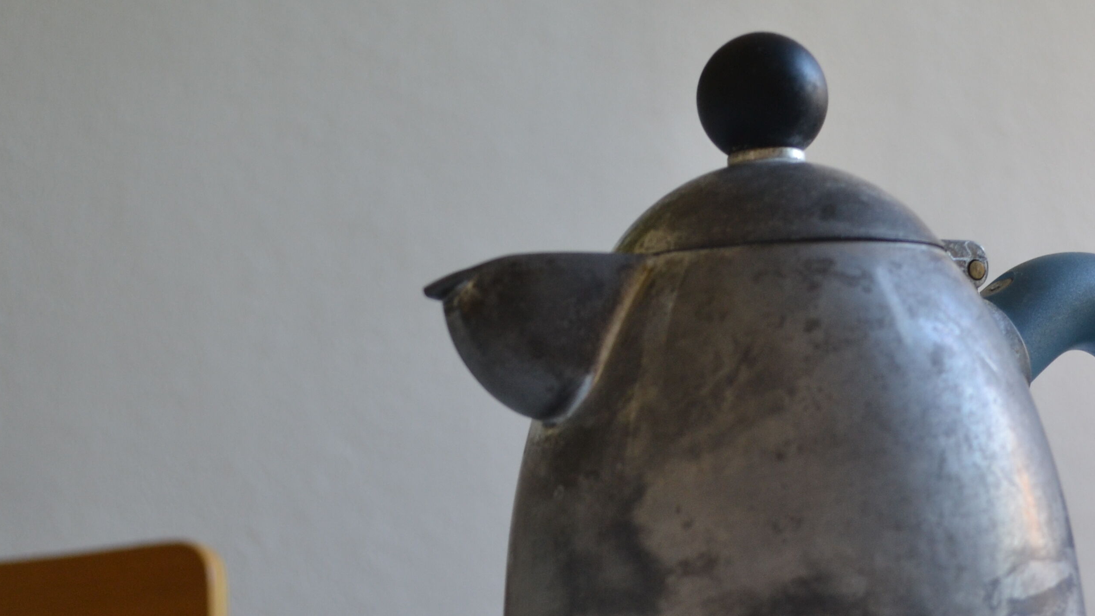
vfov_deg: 19.0
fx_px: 1829
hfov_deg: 33.2
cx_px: 688
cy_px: 471
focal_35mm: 63
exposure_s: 1/40
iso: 400
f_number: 4
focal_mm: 22
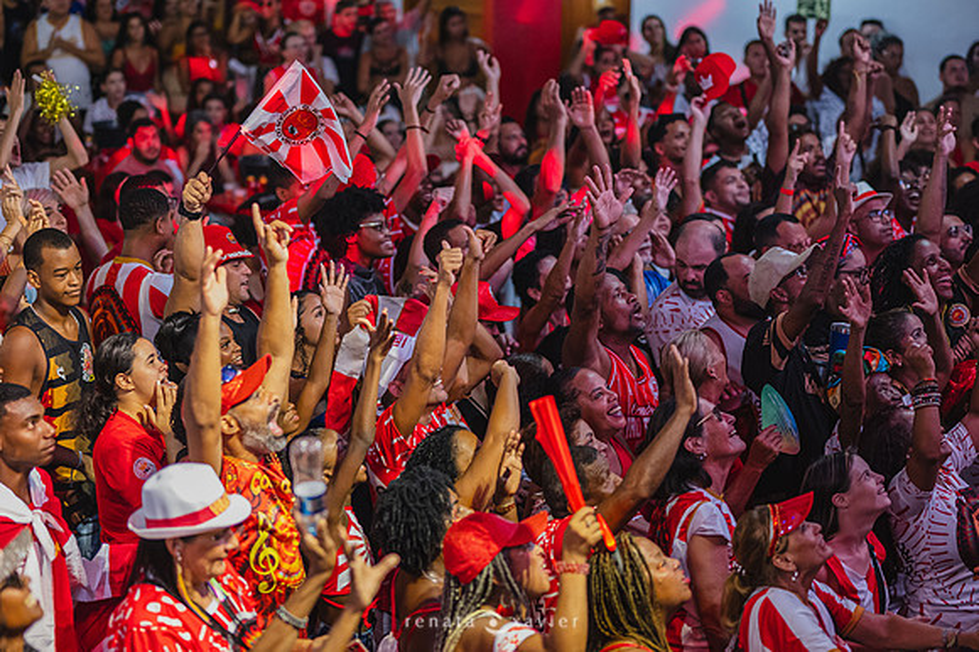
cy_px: 326
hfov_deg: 27.0
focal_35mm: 75
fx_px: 2038
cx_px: 490
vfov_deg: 18.2
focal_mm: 50
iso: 2000
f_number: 1.2
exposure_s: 1/1000
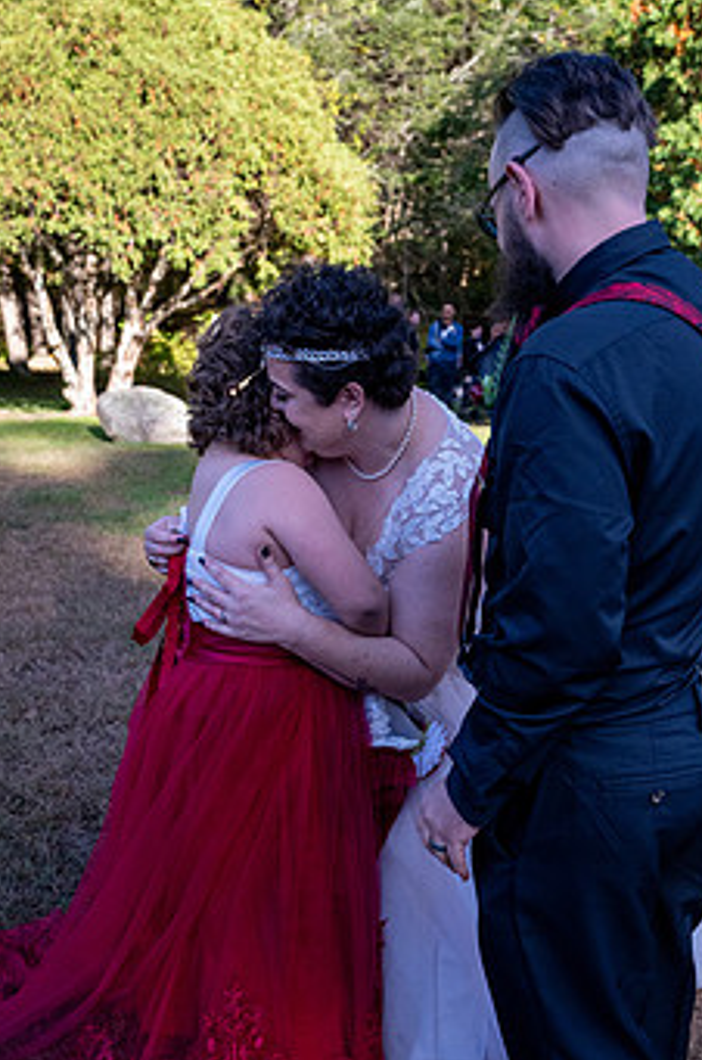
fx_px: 1087
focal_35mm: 37
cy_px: 569
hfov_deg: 35.6
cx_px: 440
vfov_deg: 51.9
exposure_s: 1/8000
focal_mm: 28
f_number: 4
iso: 5600
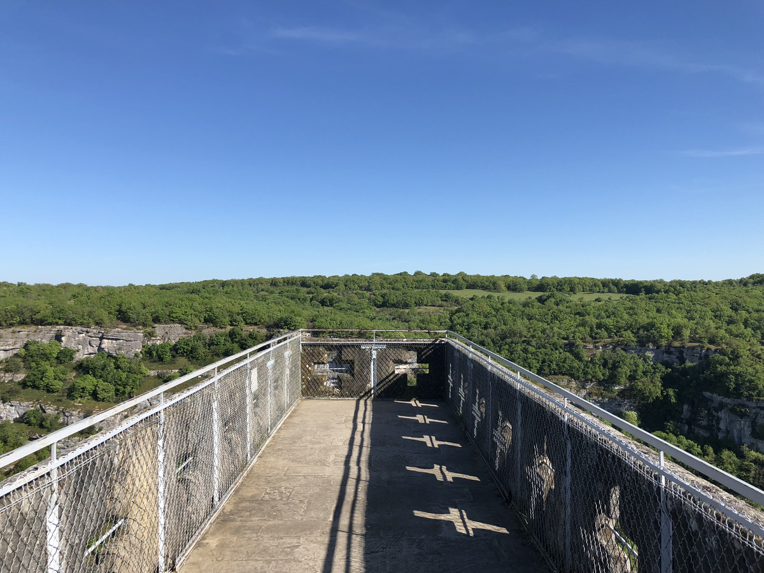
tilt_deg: +2.4
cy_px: 286
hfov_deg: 63.4
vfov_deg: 49.7
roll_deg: +1.2
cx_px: 382
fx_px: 618
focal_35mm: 28
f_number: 1.8
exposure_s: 1/2000
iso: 20
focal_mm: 4
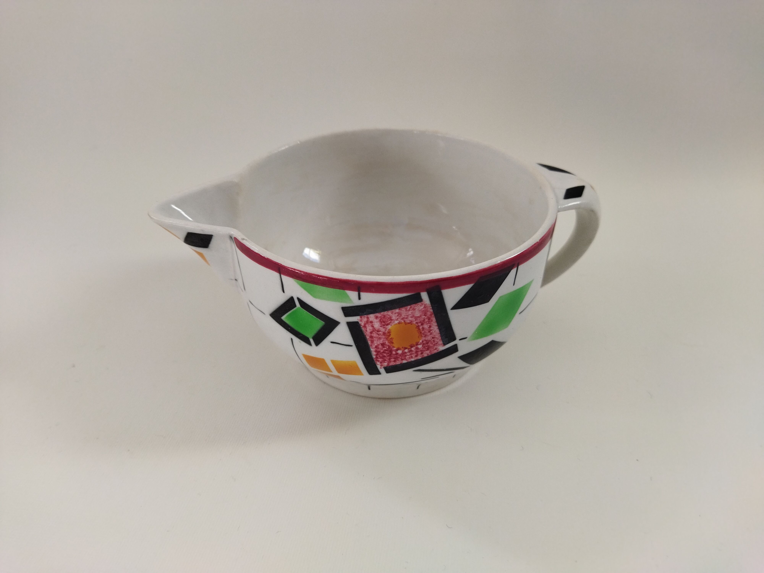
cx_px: 382
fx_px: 596
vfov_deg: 51.4
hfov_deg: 65.3
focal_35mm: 27
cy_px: 286
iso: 99
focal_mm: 4.71
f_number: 1.79
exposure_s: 1/126
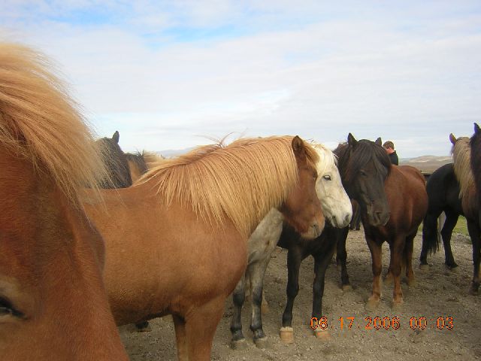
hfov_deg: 51.4
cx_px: 240
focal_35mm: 36
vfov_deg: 39.7
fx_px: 500
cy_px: 180
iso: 100
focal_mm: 4.7
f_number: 5.2
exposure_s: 1/206
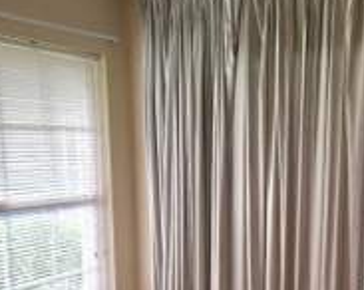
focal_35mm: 59
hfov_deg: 31.4
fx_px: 635
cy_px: 250
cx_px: 273
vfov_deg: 25.1
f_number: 1.7
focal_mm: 6.25
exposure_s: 1/120
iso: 100
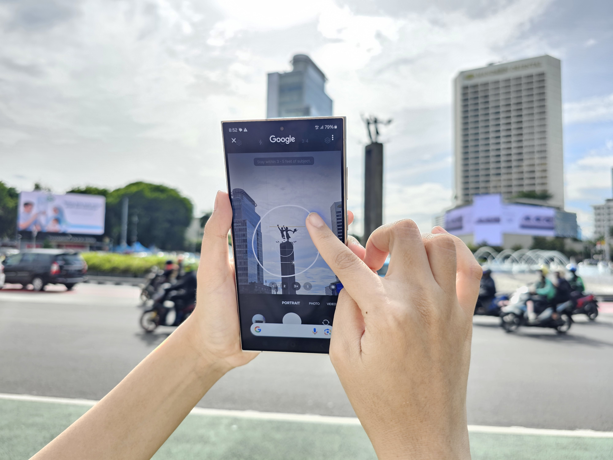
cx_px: 306
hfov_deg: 73.9
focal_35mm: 23
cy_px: 230
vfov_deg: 58.9
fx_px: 407
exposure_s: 1/180
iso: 12
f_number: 1.7
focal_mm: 6.3
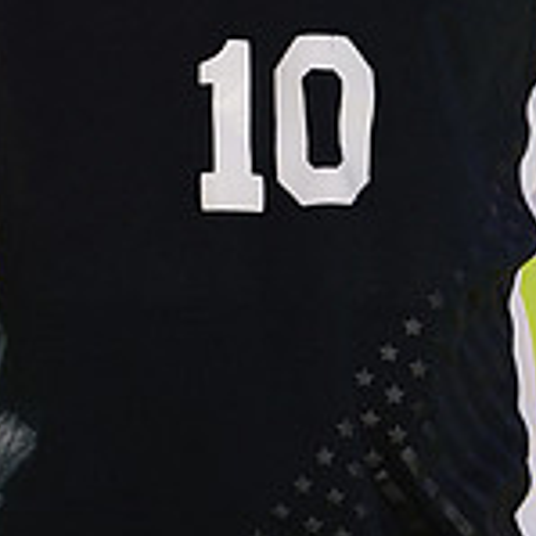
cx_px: 272
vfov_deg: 1.8
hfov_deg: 1.8
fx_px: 17448
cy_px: -144
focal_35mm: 996
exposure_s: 1/200
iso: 64
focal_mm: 300
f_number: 6.3
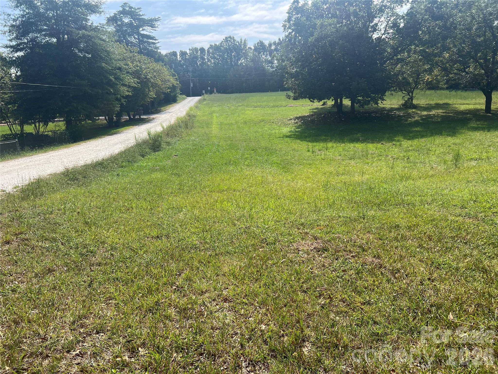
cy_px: 187
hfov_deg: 67.3
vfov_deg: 53.1
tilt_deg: -12.4
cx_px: 249
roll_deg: +0.1
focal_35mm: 26
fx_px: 374
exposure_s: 1/2762
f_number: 1.5
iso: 50
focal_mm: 5.7
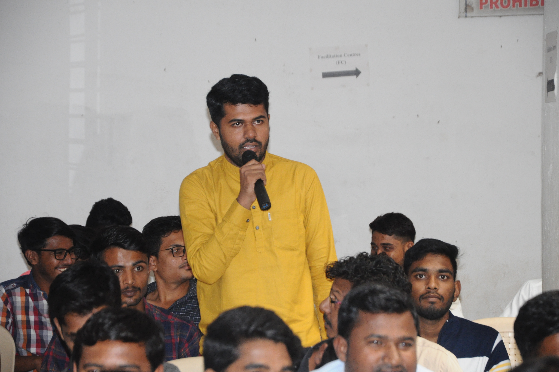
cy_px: 186
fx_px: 2443
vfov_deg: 8.7
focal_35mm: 158
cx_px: 280
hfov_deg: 13.1
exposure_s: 1/100
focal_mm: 105
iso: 1600
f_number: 5.6
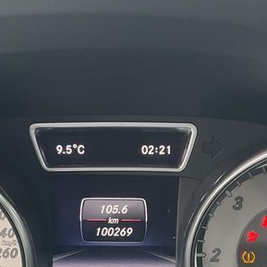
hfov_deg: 24.3
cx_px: 129
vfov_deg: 23.9
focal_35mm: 71
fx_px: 620
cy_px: 224
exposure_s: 1/60
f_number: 1.8
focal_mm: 3
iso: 100
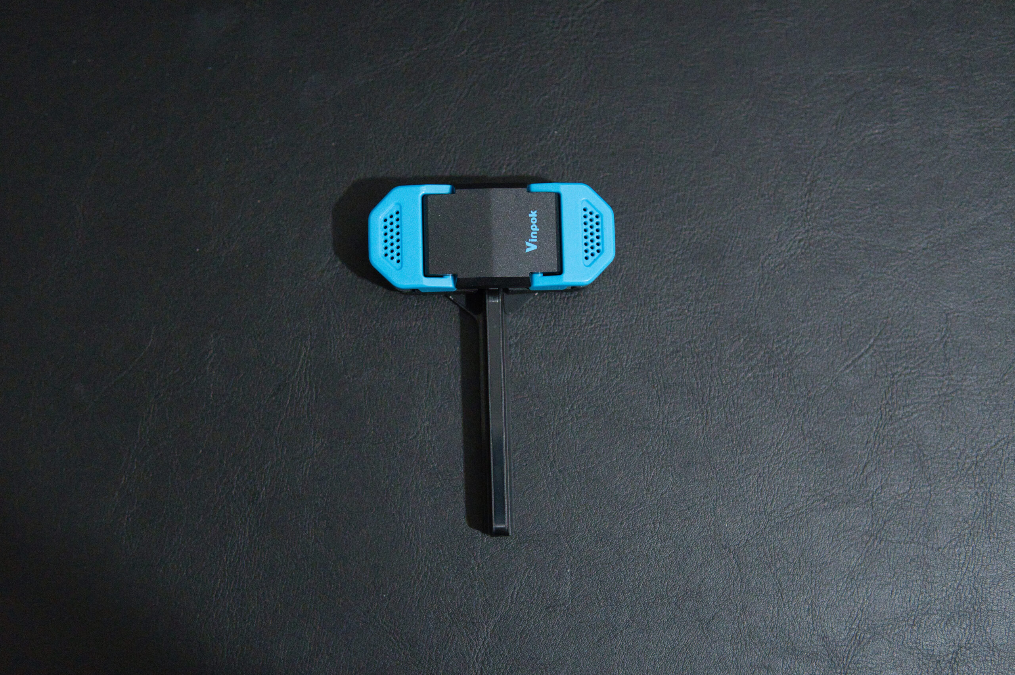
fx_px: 1268
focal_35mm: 45
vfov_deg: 29.8
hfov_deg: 43.6
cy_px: 338
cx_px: 508
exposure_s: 1/160
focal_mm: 30
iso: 6400
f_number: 2.8
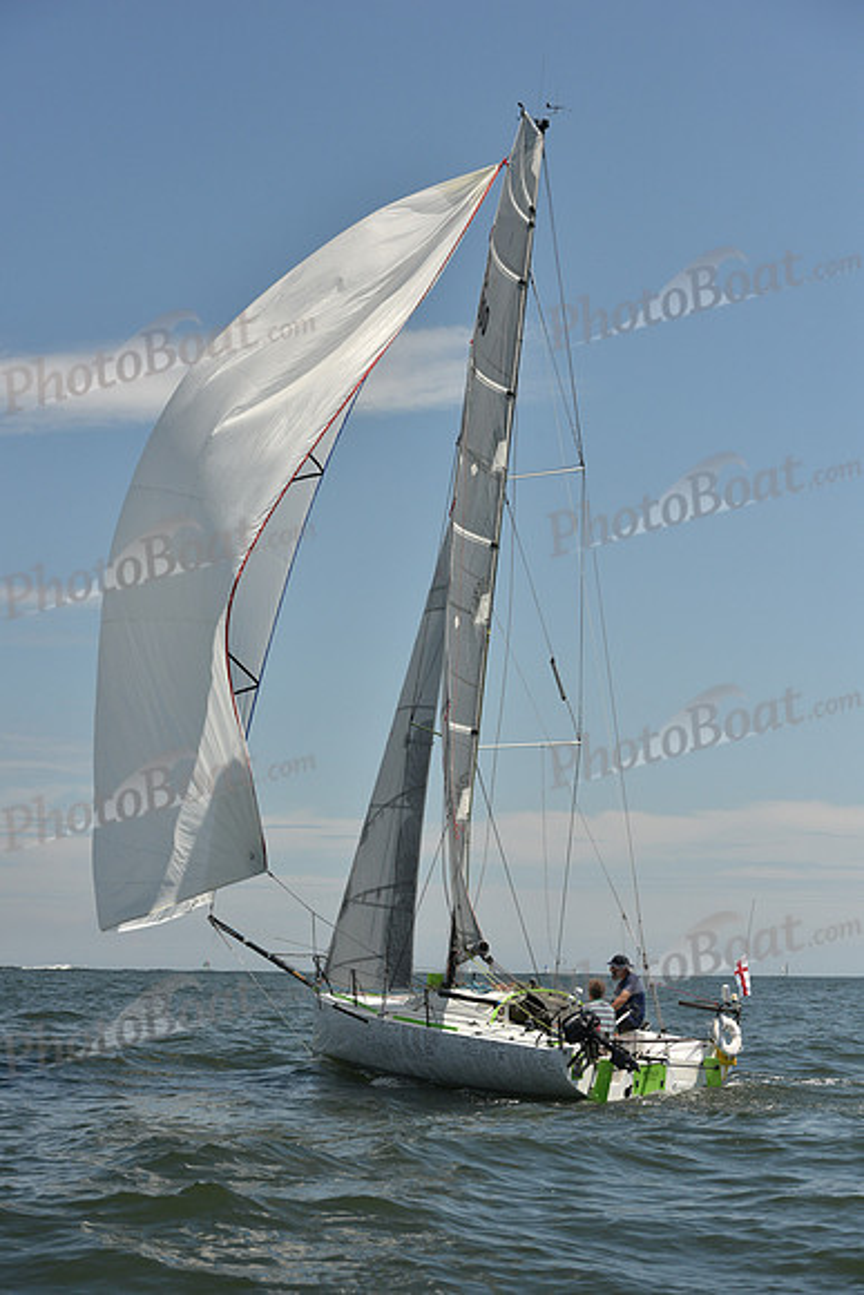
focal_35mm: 70
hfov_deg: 19.5
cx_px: 432
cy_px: 648
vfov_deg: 28.8
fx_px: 2518
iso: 320
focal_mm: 70
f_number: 8
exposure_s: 1/2000
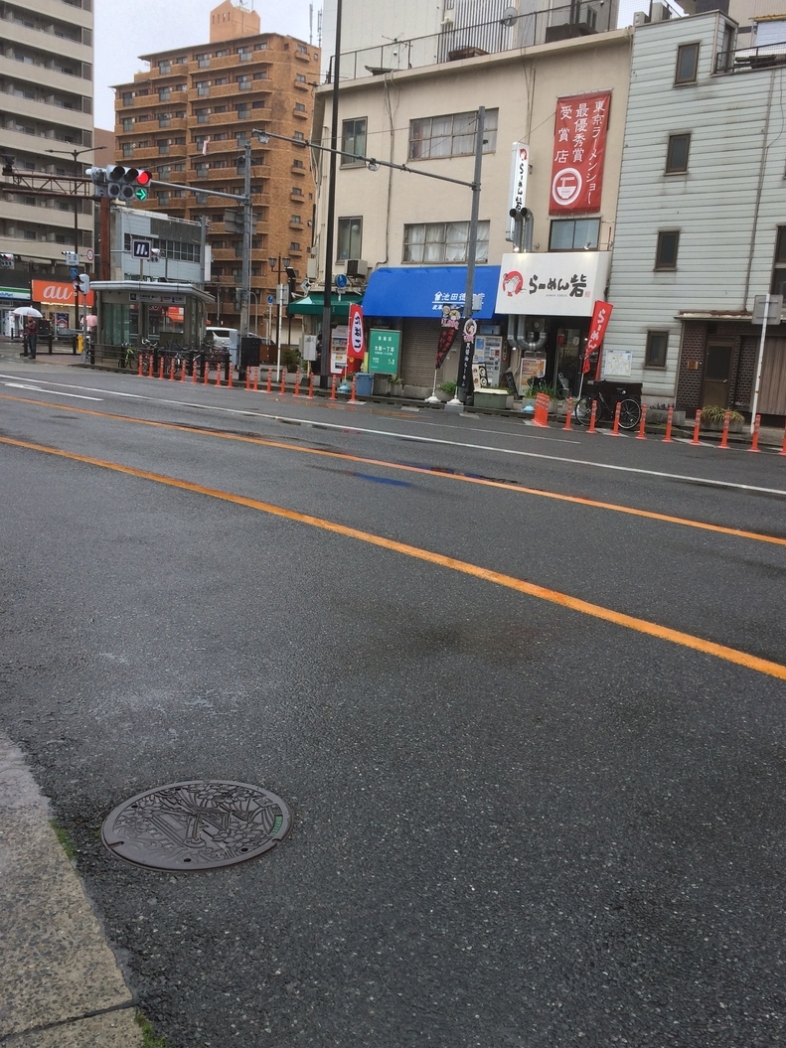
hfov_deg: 42.9
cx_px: 408
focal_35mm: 33
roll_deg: -1.1
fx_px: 999
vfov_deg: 55.4
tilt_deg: -11.9
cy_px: 529
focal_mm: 4.15
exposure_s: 1/222
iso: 32
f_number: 2.2
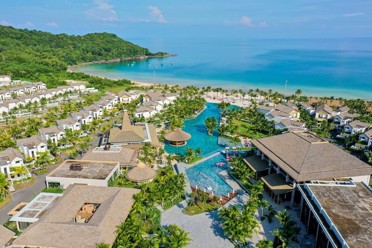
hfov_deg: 65.5
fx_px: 289
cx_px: 186
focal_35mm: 28
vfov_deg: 46.4
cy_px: 124
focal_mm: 10.26
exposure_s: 1/400
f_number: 5.6
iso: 100
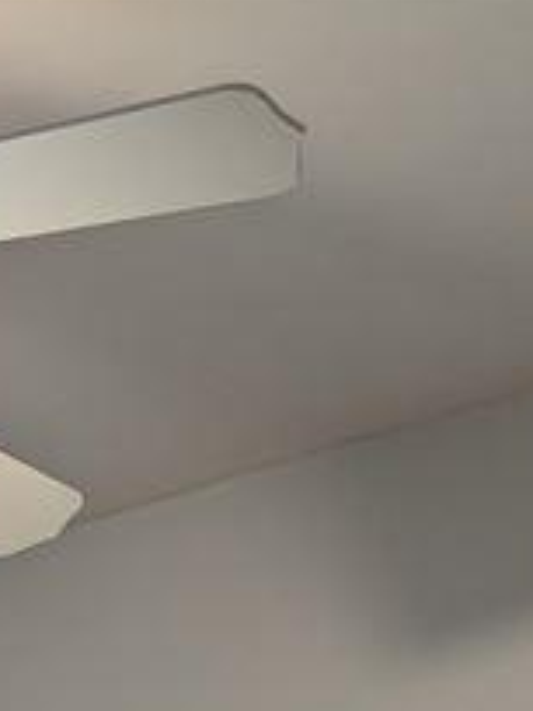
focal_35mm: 113
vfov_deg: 13.4
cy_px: 1649
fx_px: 2320
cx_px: -516
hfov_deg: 11.8
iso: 74
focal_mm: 6.81
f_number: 1.85
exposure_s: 1/120
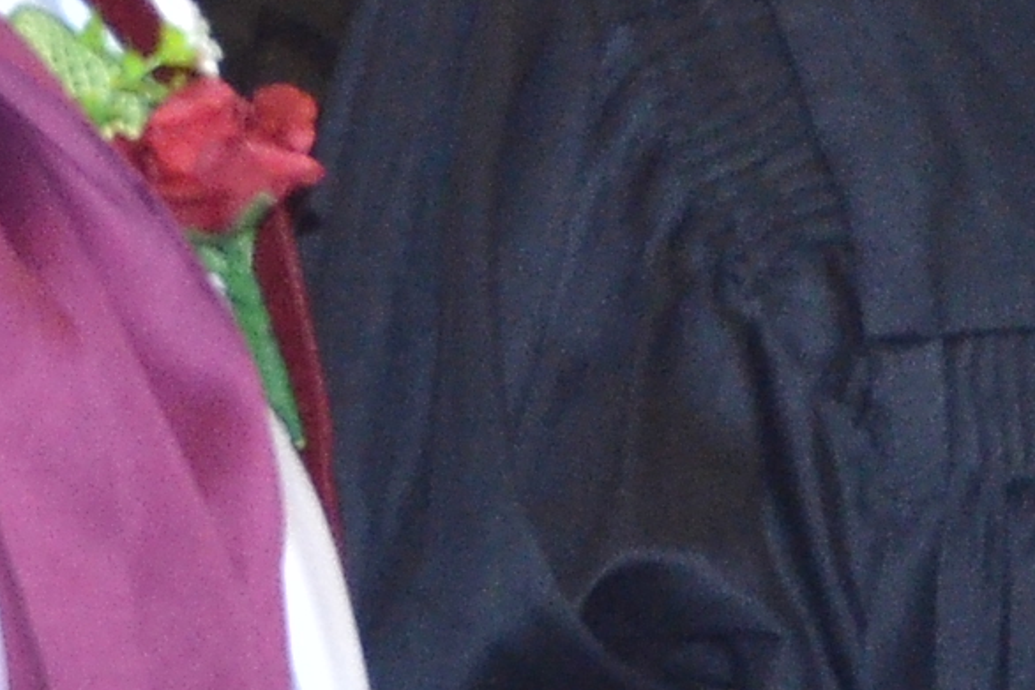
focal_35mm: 472
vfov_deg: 2.9
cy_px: 67
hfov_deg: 4.4
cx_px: 869
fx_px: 13573
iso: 1250
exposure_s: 1/125
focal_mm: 50
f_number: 5
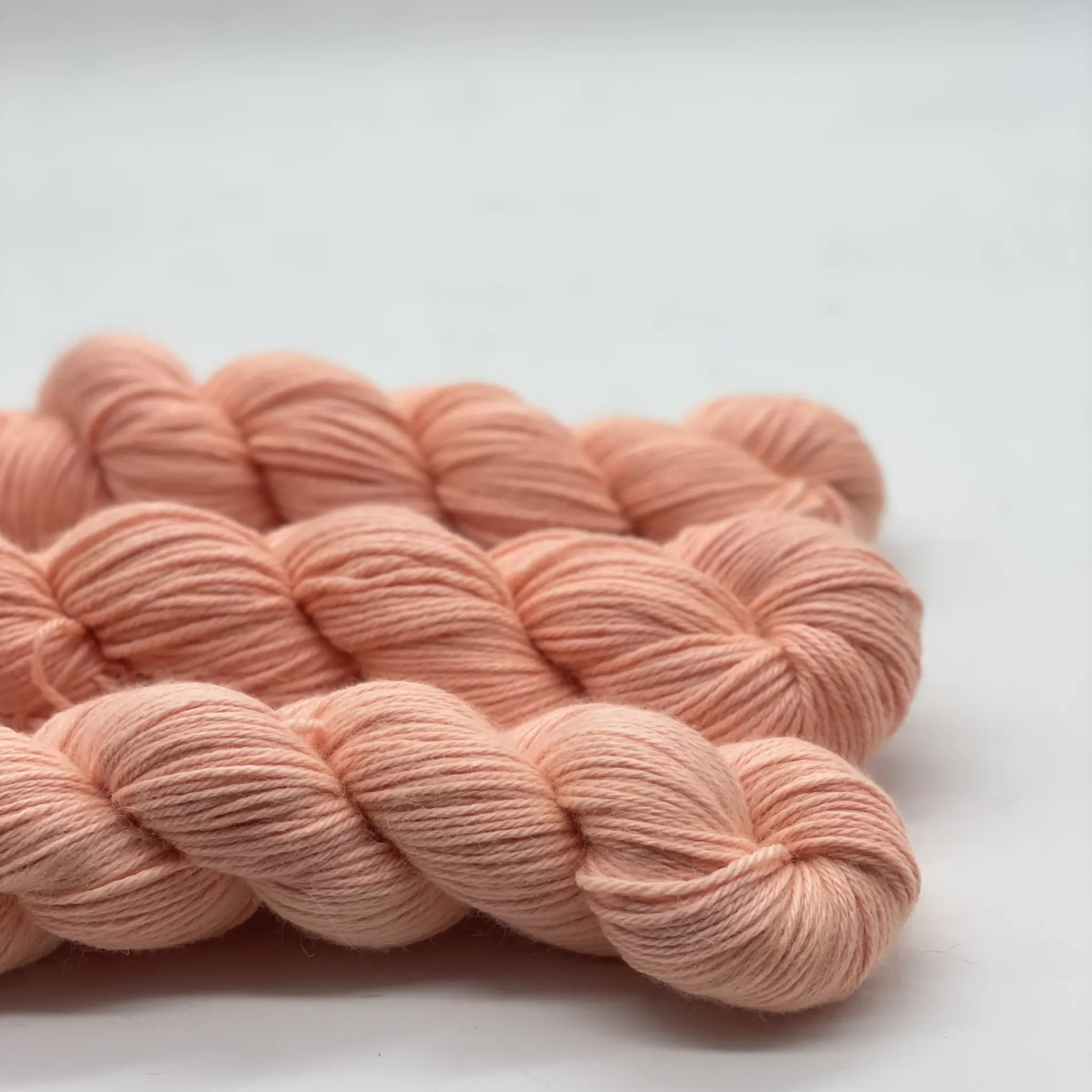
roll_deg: +3.9
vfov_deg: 27.7
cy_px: 579
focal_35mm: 62
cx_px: 543
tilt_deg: -30.8
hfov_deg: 27.7
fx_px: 2213
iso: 32
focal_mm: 6
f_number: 2
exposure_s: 1/255
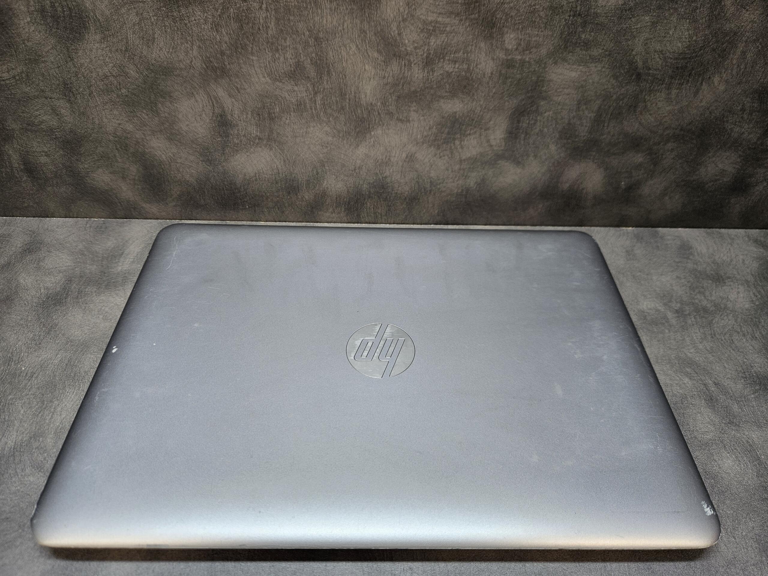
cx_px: 384
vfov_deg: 58.9
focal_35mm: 23
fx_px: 510
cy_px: 288
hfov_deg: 73.9
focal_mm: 5.4
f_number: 1.8
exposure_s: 1/100
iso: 80
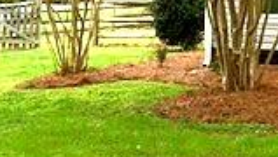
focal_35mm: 127
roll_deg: -1.3
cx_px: 444
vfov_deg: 9.2
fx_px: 938
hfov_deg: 15.3
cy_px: -103
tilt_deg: +2.8
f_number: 2.2
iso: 32
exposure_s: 1/284
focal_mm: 4.15
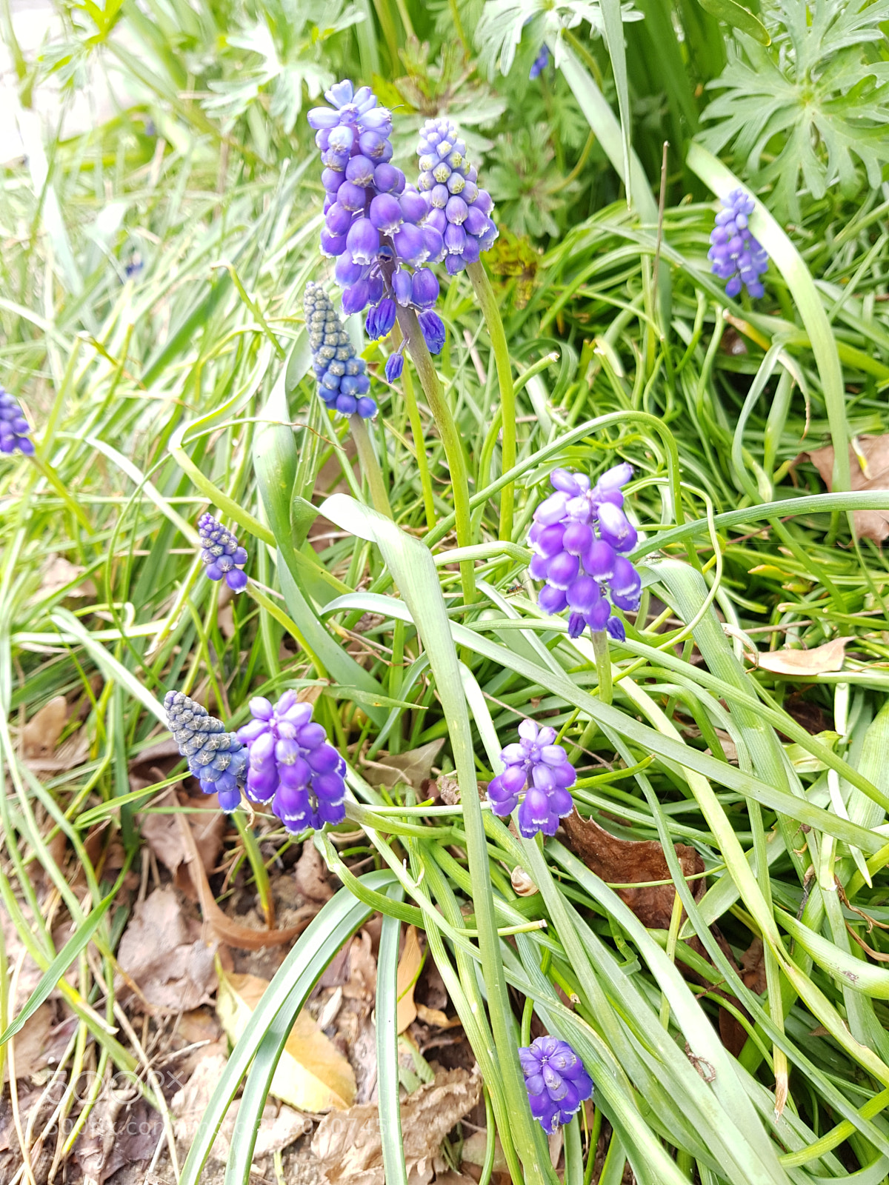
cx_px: 444
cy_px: 592
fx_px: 890
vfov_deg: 67.3
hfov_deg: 53.1
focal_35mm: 26
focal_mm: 4.2
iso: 50
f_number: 1.7
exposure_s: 1/180
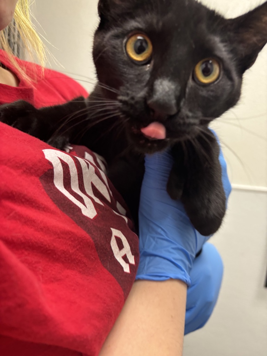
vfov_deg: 67.3
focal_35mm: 26
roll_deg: -2.4
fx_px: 267
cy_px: 178
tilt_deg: -4.3
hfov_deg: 53.1
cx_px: 134
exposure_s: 1/60
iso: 200
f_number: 1.6
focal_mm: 5.96
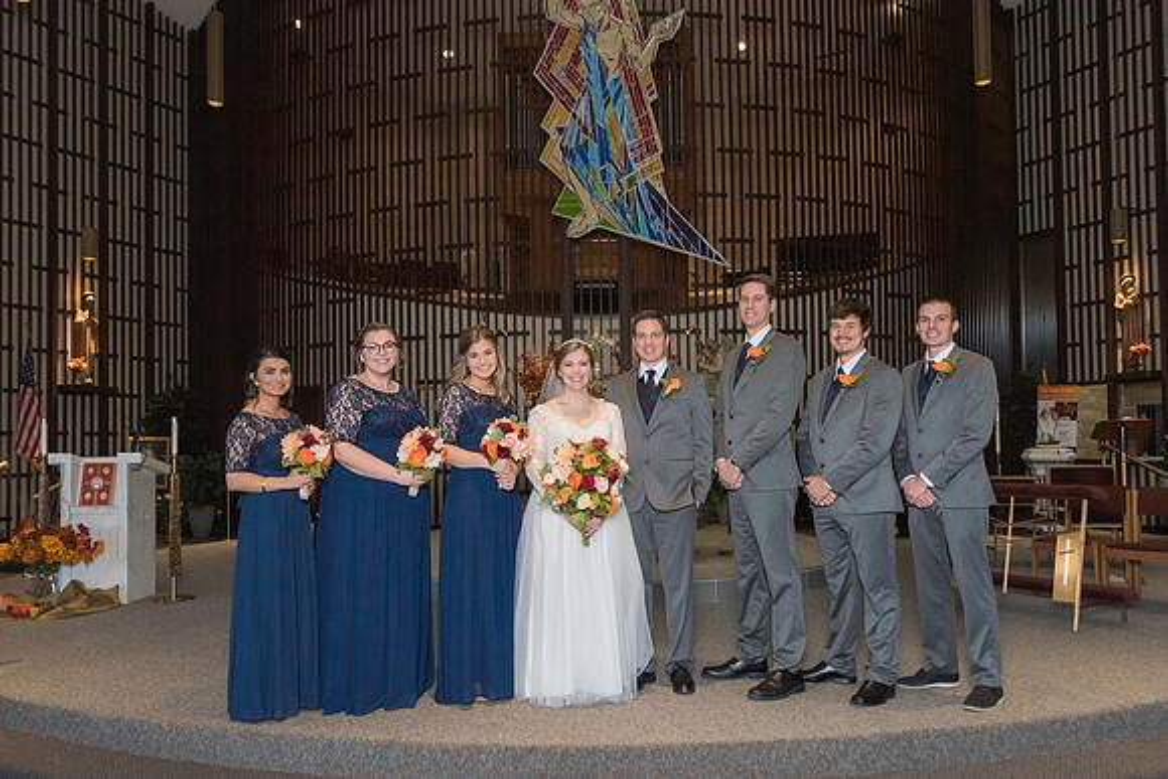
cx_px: 584
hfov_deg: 65.4
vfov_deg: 46.3
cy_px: 429
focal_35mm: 28
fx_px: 910
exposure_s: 1/160
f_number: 6.3
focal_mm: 24
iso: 1000
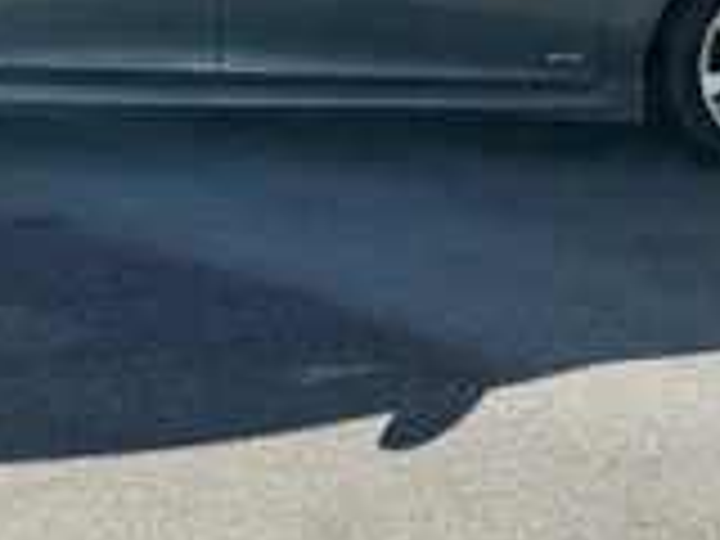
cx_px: 302
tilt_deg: -8.6
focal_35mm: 70
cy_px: -63
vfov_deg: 20.0
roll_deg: -1.2
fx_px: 1456
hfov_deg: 27.7
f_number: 1.8
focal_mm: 3
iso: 25
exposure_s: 1/2538
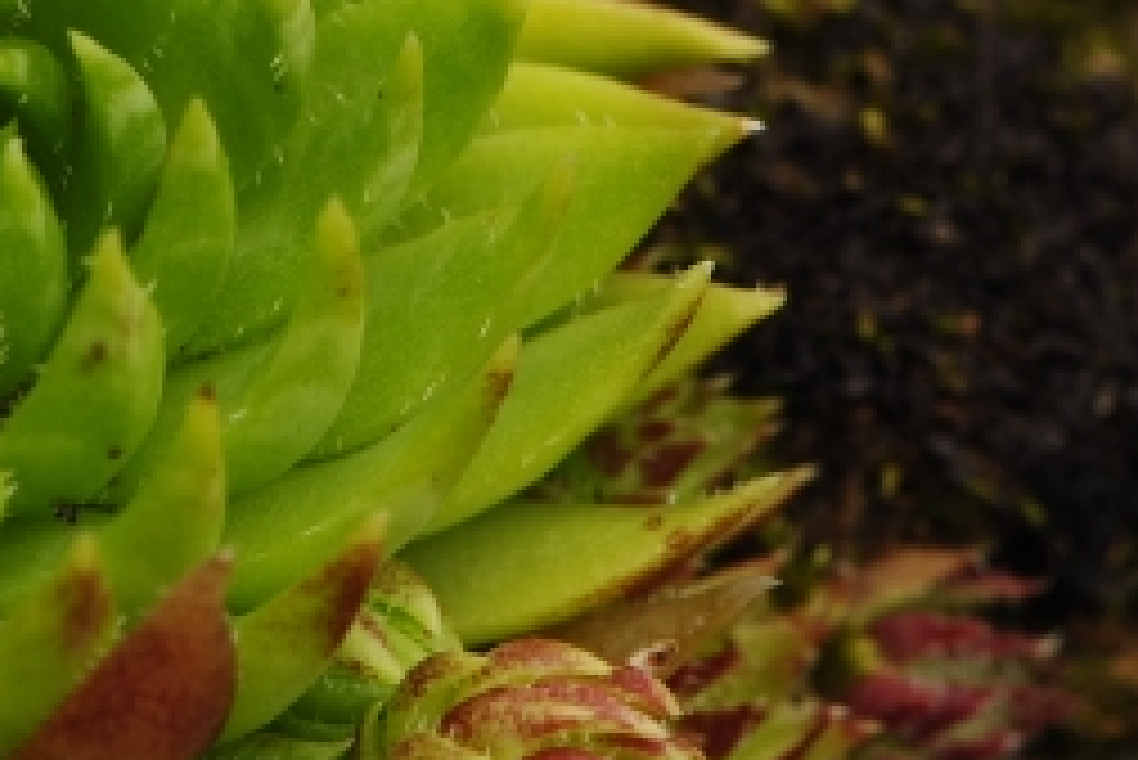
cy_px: -144
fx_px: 12764
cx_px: 585
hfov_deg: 5.1
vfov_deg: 3.4
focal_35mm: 404
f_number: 8
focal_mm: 85
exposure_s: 1/160
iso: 100
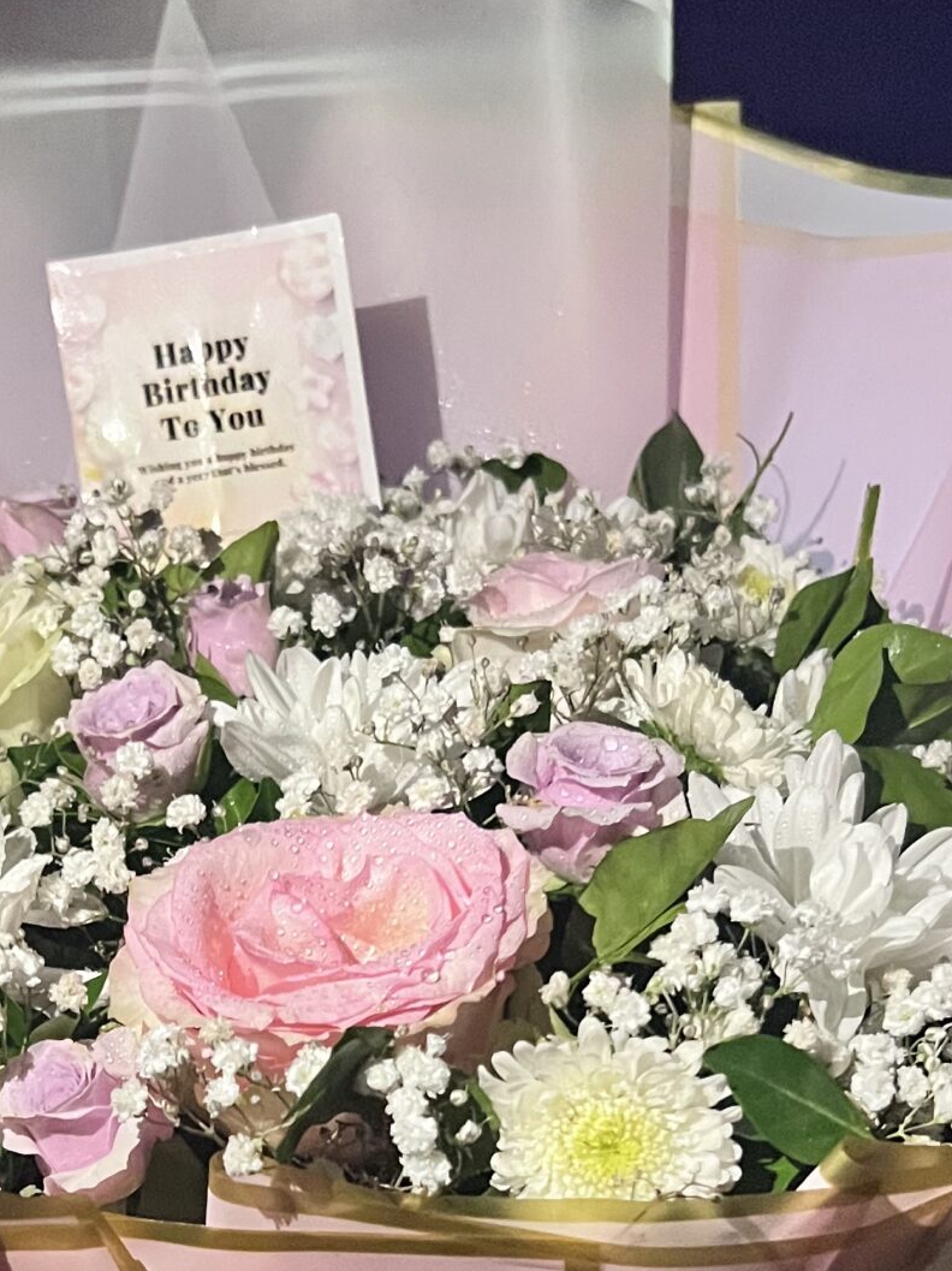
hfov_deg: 23.1
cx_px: 280
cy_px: 1150
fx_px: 2312
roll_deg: +0.8
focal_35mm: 63
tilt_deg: -32.4
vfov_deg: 29.4
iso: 500
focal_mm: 5.7
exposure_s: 1/40
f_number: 1.5
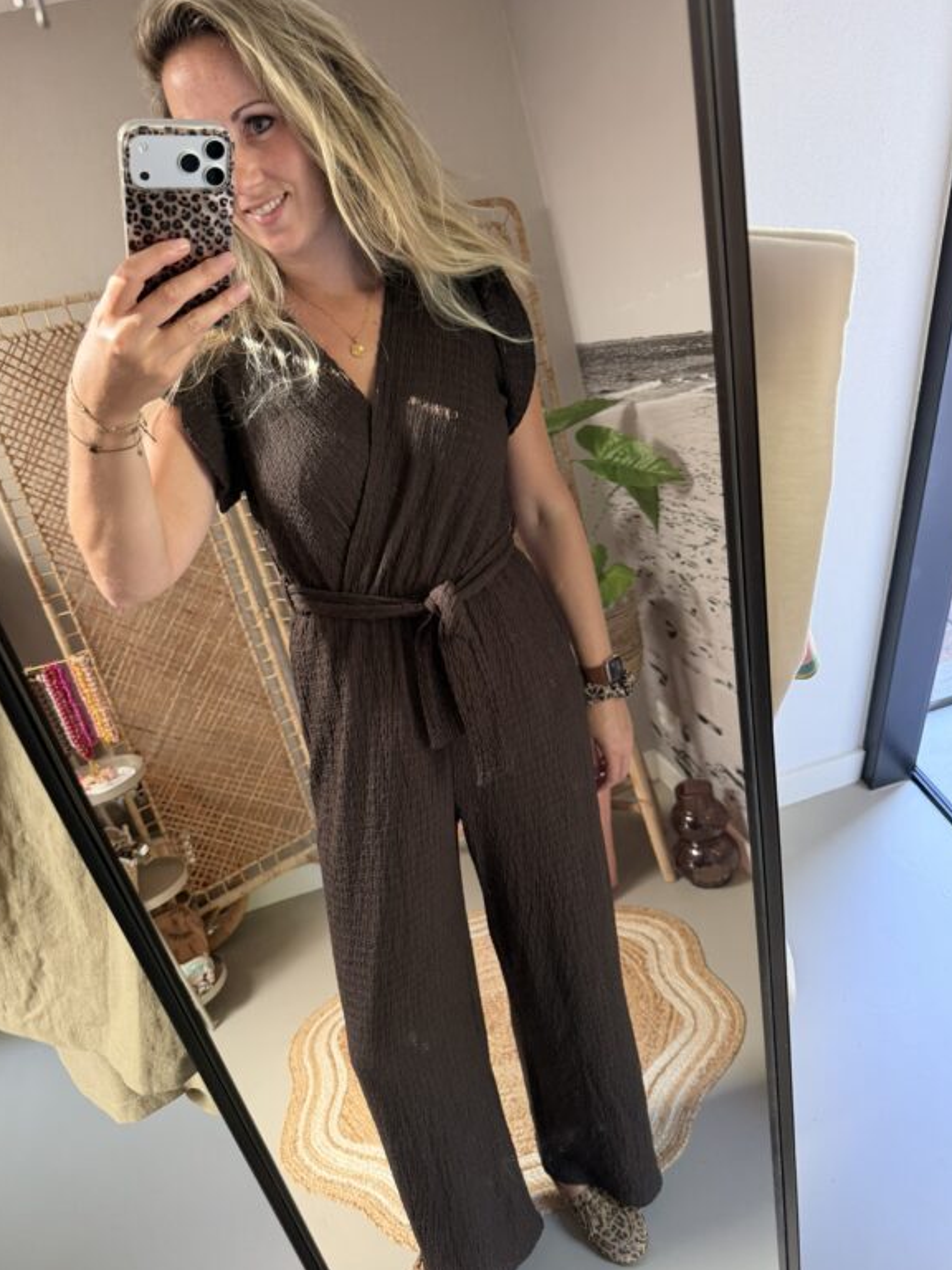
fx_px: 917
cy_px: 645
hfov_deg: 54.9
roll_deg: +10.2
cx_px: 488
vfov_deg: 69.4
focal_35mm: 25
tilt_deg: -39.8
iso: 320
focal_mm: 6.76
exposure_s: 1/60
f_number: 1.78
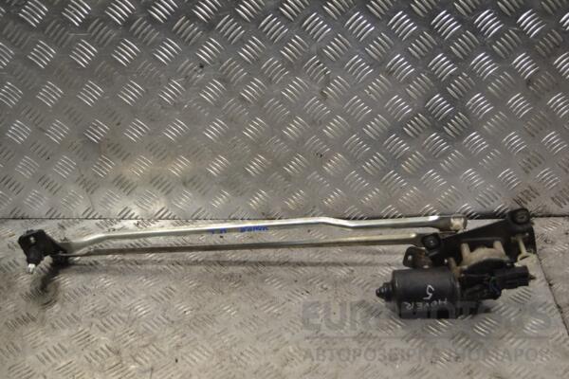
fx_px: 759
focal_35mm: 48
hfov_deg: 41.1
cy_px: 190
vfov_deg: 28.1
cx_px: 284
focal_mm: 32
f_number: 5.6
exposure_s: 1/125
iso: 400
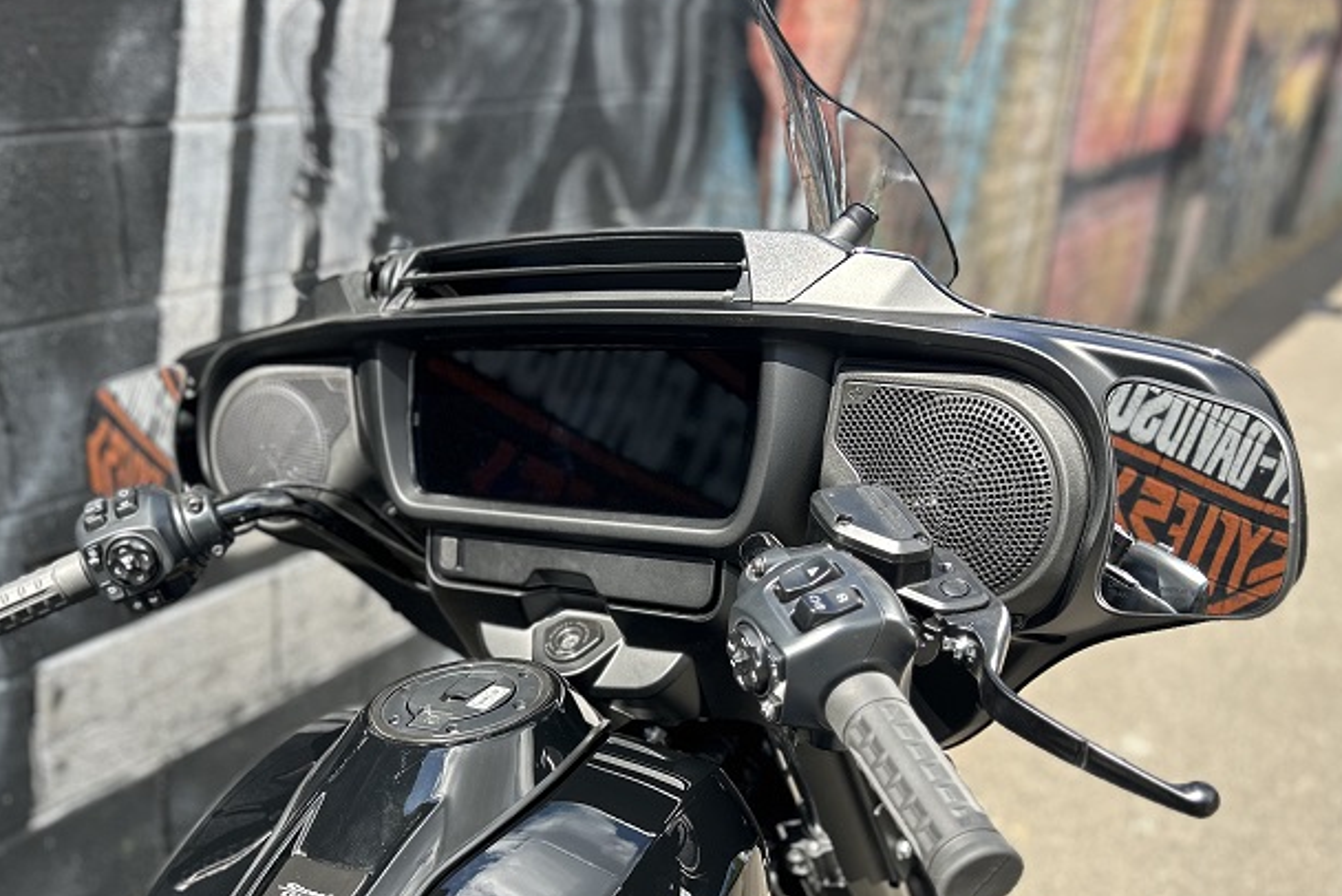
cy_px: 570
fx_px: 1343
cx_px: 521
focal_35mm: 36
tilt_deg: -24.1
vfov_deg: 36.7
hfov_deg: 52.7
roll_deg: -3.0
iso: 50
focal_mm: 5.7
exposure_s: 1/763
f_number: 1.5
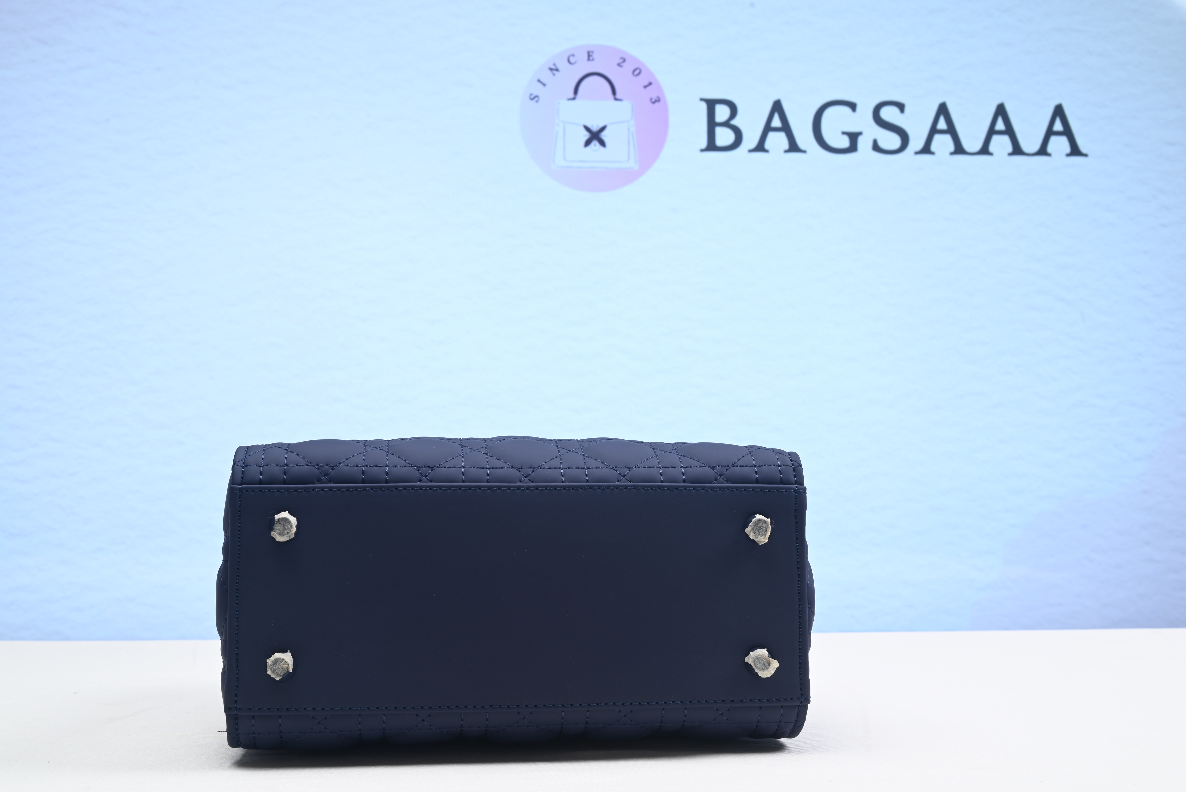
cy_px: 396
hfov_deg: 46.4
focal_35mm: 42
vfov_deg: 31.9
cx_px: 593
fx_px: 1384
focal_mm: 42
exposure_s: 1/2
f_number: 16
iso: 100
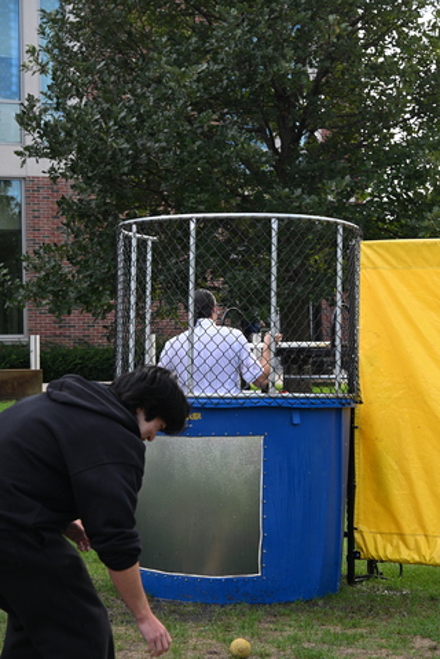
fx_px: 1375
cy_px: 330
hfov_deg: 18.2
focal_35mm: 75
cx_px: 220
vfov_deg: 27.0
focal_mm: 75
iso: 4500
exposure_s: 1/1250
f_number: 7.1
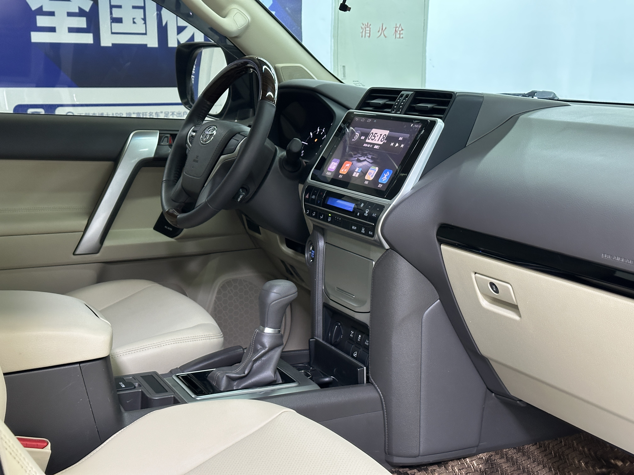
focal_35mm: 48
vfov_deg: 30.3
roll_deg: +0.3
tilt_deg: -9.4
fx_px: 879
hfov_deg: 39.7
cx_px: 317
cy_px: 238
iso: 250
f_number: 1.78
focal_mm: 6.86
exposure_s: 1/33
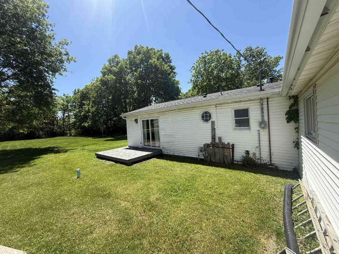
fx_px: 137
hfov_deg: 102.1
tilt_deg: -3.4
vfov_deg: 85.7
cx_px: 170
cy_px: 127
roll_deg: +4.6
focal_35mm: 14
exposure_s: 1/1017
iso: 50
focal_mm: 2.22
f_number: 2.2
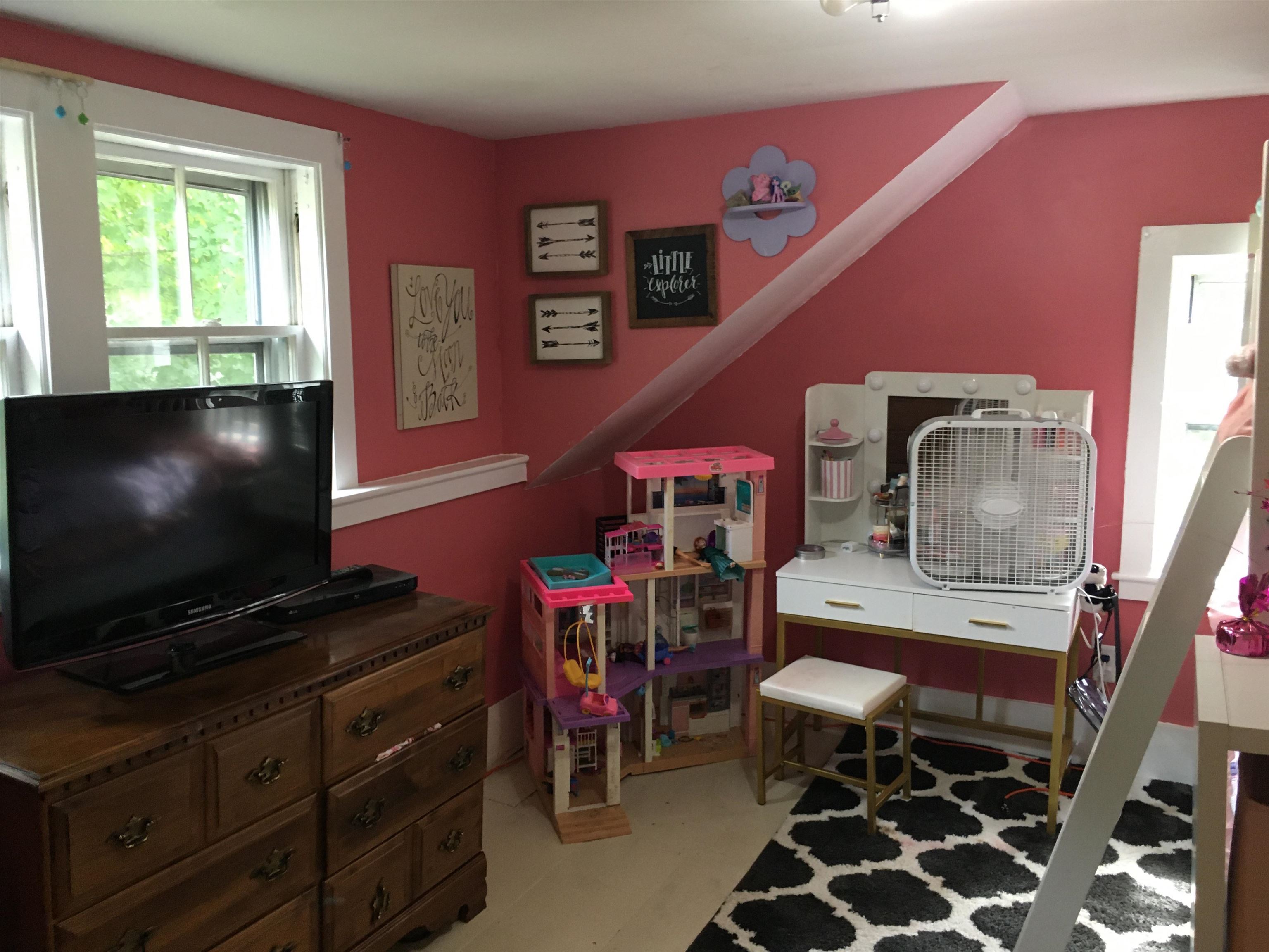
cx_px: 634
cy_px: 476
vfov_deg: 48.2
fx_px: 1063
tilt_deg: -8.5
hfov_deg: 61.7
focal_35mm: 29
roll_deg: -1.1
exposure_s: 1/30
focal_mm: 4.15
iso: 125
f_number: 2.2
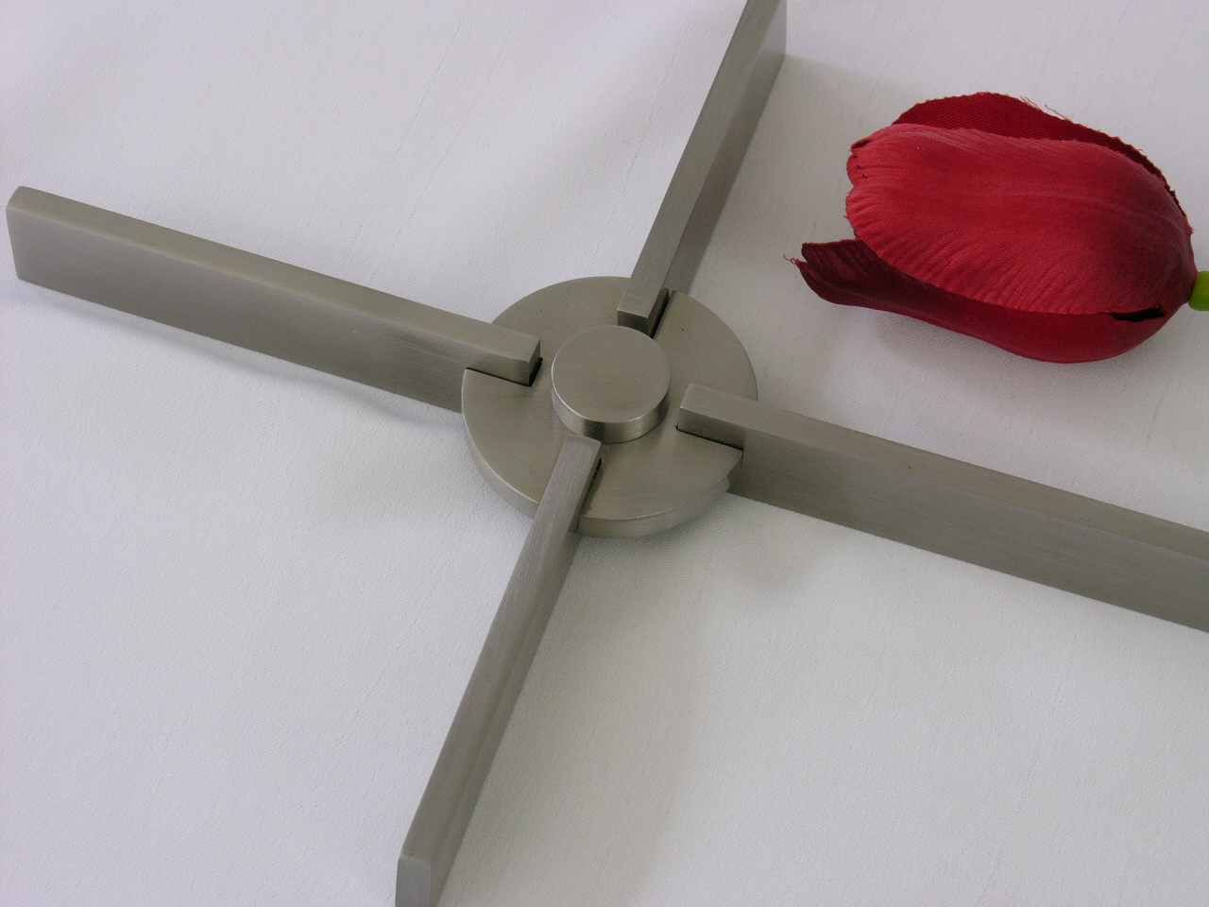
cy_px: 454
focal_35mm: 90
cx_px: 604
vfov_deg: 16.4
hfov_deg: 21.8
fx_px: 3143
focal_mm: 22.5
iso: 100
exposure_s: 1/3.2
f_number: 8
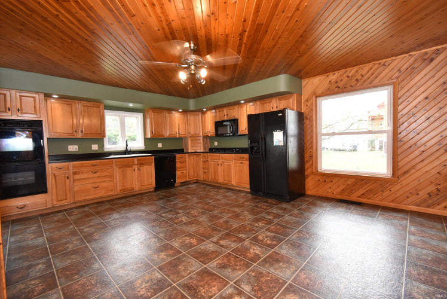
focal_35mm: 15
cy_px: 150
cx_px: 224
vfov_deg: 77.4
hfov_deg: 100.3
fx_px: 186
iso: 400
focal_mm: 10
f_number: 4.5
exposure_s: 1/40
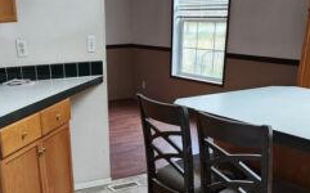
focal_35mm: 54
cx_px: 127
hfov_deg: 37.5
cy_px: 222
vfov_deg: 22.3
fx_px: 456
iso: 125
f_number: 1.8
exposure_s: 1/180
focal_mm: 5.4
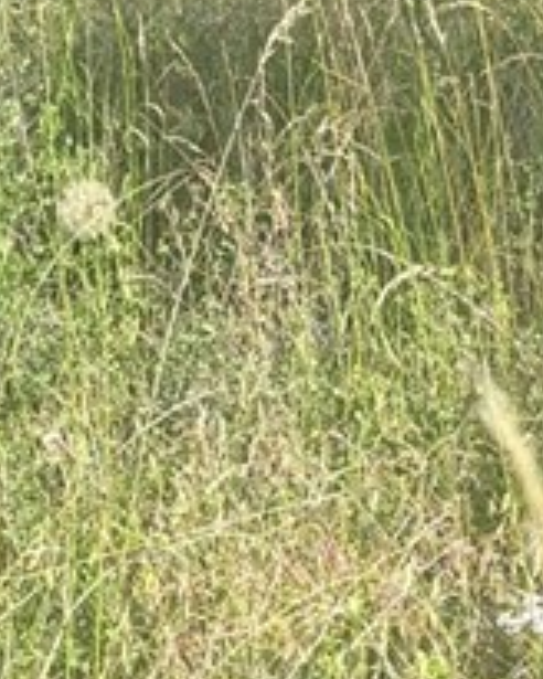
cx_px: 606
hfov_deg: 11.1
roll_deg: +0.1
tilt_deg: +2.0
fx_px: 2752
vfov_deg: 13.3
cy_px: -344
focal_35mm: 137
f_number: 1.78
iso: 80
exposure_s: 1/1855
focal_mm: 6.76
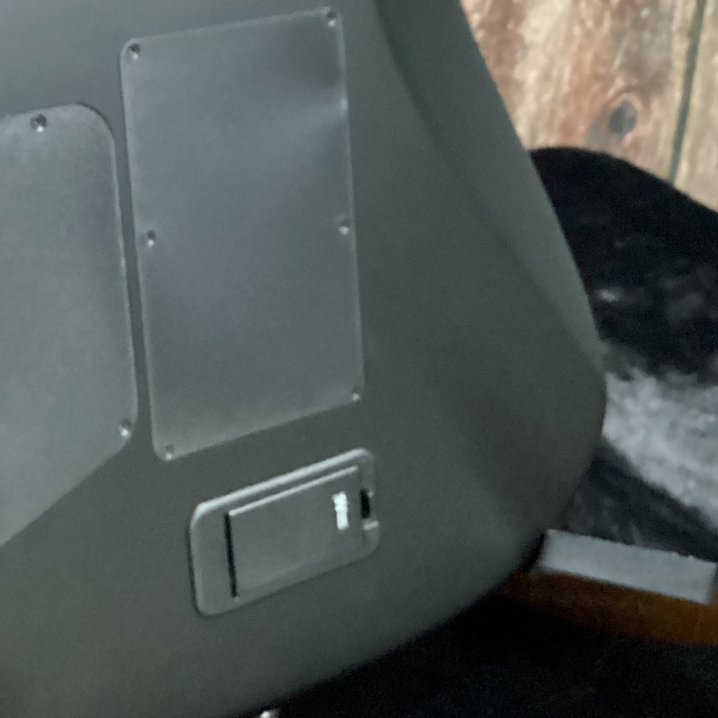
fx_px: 1455
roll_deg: -5.5
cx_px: 144
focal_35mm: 62
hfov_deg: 27.2
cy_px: 78
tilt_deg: -29.7
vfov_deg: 26.8
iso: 500
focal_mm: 3.3
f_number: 2.4
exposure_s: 1/30
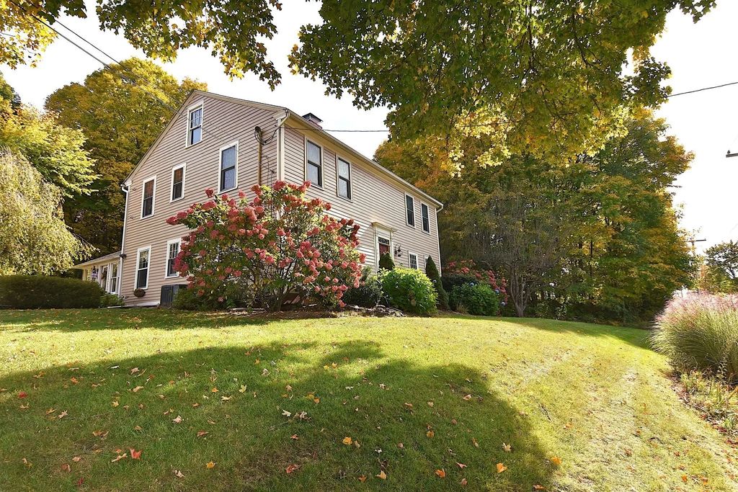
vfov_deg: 67.4
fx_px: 369
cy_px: 246
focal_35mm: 18
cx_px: 369
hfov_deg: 90.0
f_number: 7.1
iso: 100
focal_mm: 12
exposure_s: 1/200
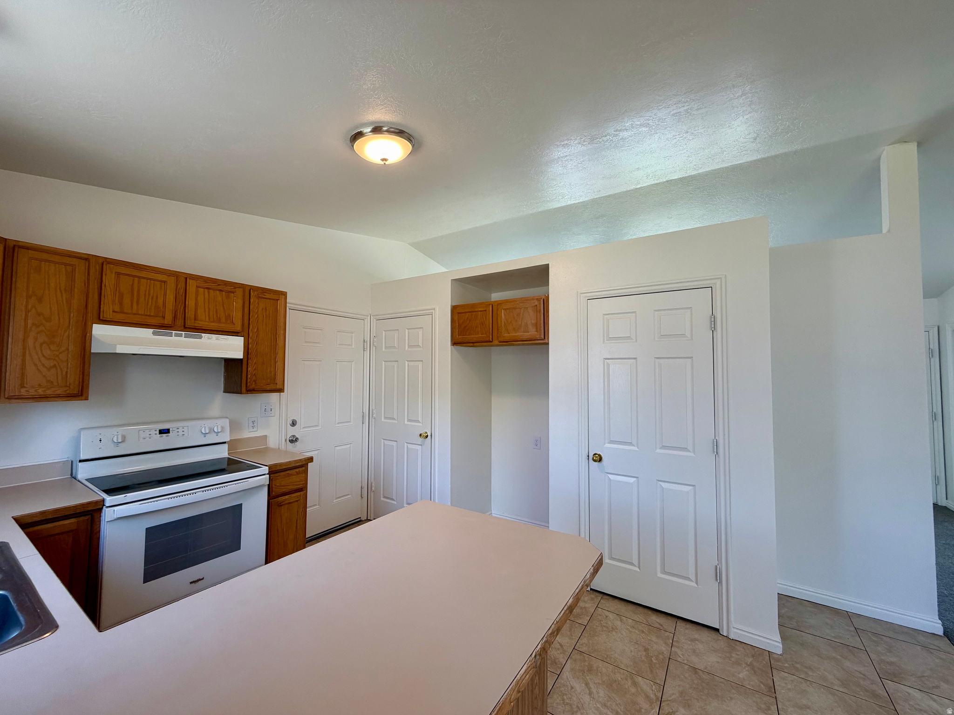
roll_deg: -0.2
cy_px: 358
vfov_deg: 85.7
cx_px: 477
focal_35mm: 14
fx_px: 386
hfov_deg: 102.1
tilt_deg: +1.9
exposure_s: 1/120
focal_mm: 2.22
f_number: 2.2
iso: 125
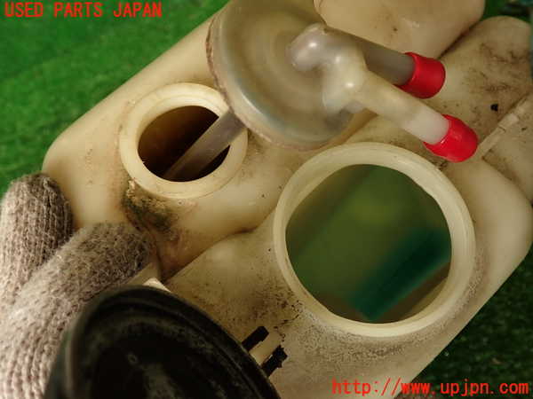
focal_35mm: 32
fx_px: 493
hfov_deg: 56.8
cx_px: 266
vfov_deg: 44.2
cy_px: 200
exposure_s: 1/80
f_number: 2.4
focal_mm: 5.79
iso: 100
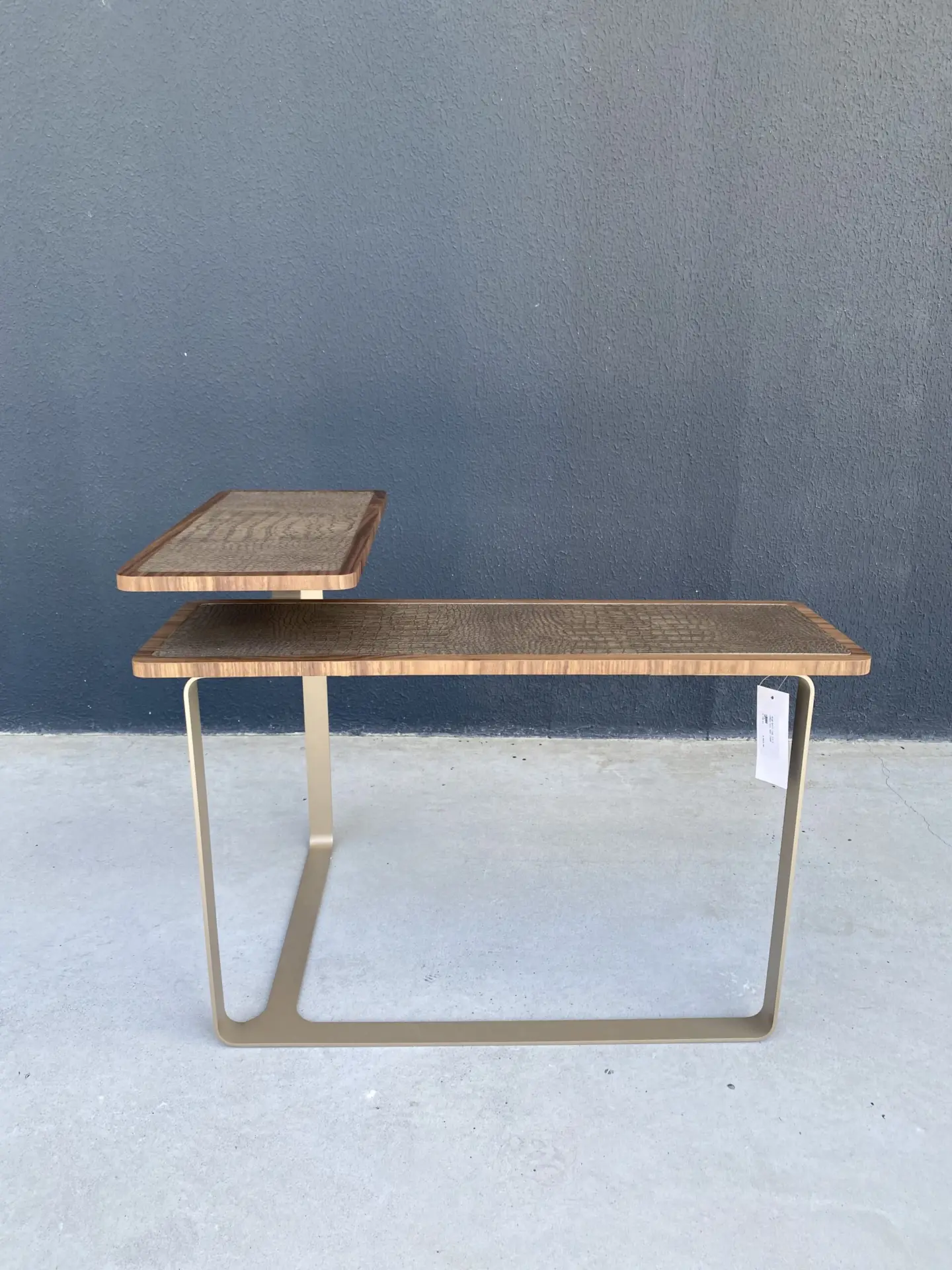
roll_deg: -0.7
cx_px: 476
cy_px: 635
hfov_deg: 53.1
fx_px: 953
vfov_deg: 67.3
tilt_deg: -15.7
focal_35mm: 26
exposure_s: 1/326
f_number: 1.8
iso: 32
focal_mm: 4.25
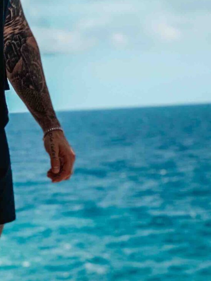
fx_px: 1463
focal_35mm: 180
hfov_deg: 8.2
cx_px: -53
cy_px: 97
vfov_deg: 11.0
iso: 20
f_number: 2
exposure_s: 1/2500
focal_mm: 6
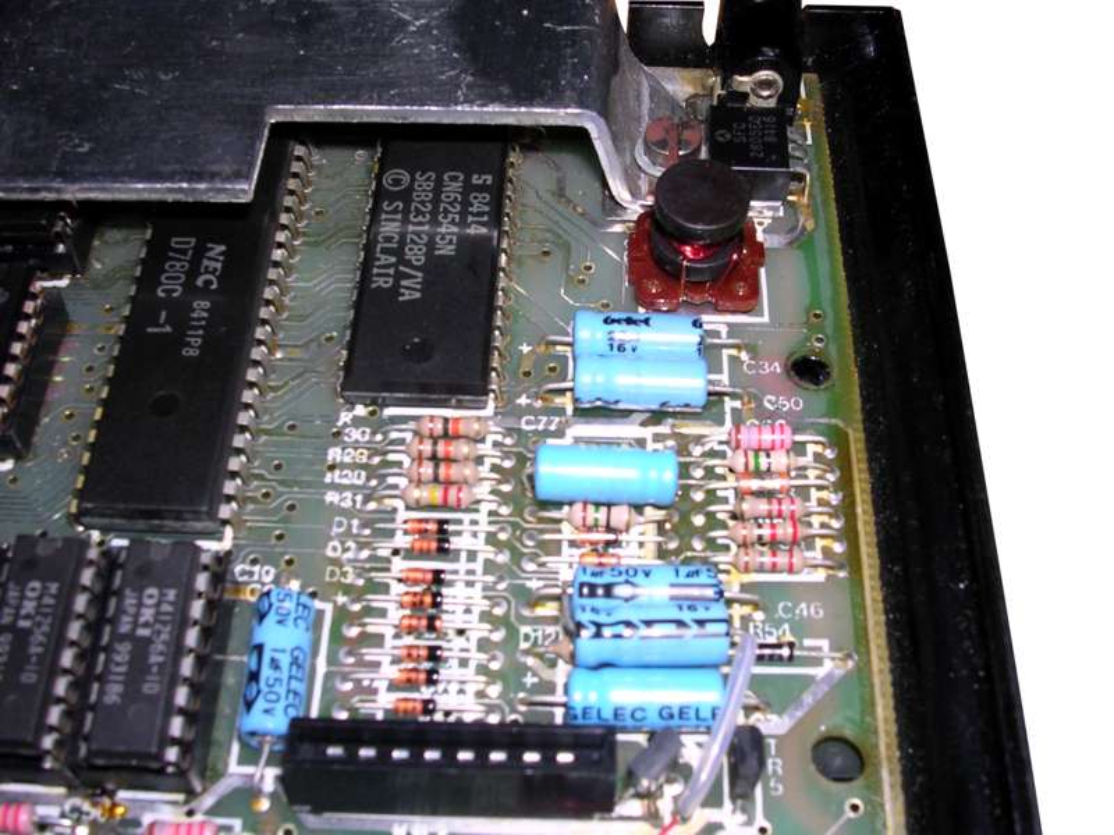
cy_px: 418
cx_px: 557
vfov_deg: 37.7
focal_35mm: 38
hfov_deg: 49.0
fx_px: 1223
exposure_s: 1/60.1
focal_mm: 5.8
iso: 100
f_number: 5.6
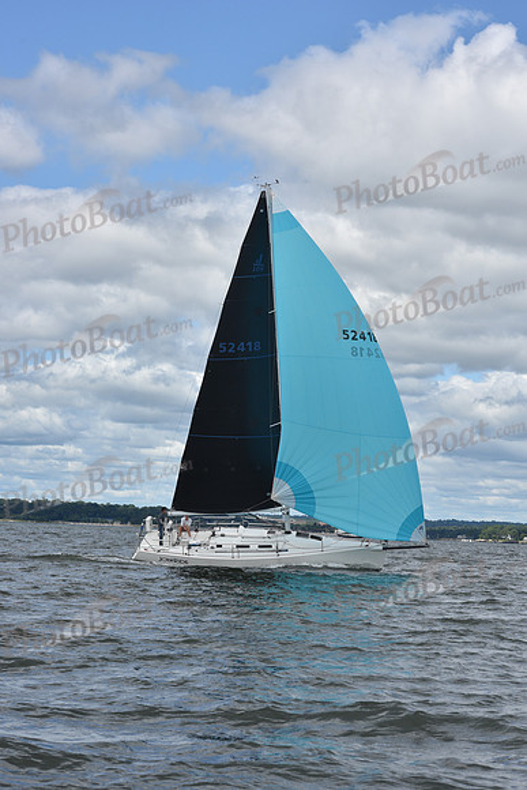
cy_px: 395
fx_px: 1975
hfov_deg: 15.2
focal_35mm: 90
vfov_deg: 22.6
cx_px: 264
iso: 250
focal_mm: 90
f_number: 10
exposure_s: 1/800
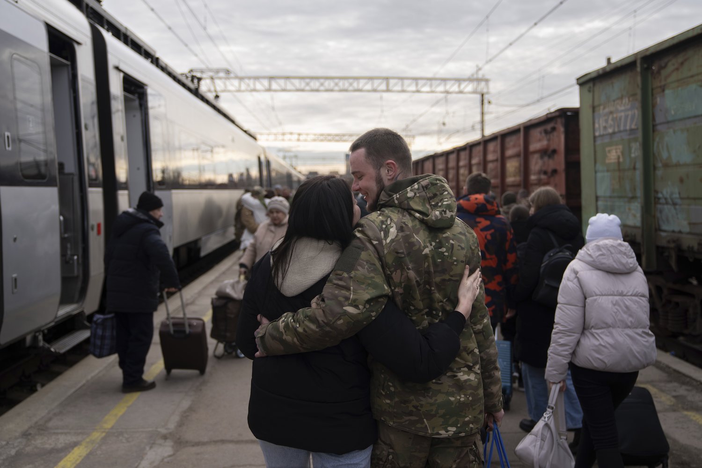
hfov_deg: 60.3
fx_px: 604
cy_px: 234
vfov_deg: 42.3
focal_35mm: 31
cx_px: 351
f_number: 2.8
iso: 125
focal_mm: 31
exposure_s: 1/1000
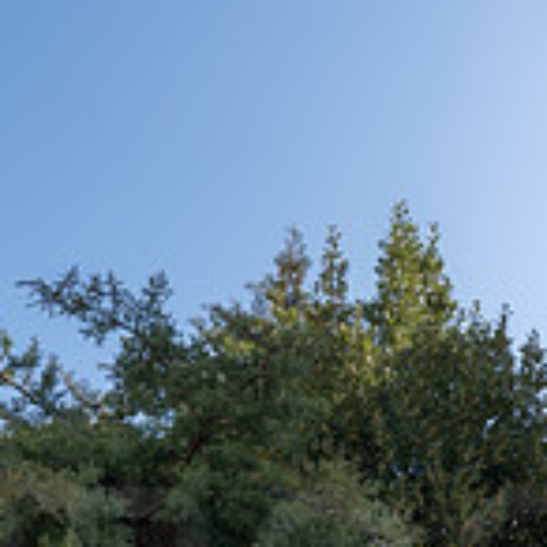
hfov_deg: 27.3
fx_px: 1126
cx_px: 318
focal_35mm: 63
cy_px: 581
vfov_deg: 25.6
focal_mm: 24
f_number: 13
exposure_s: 1/160
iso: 250
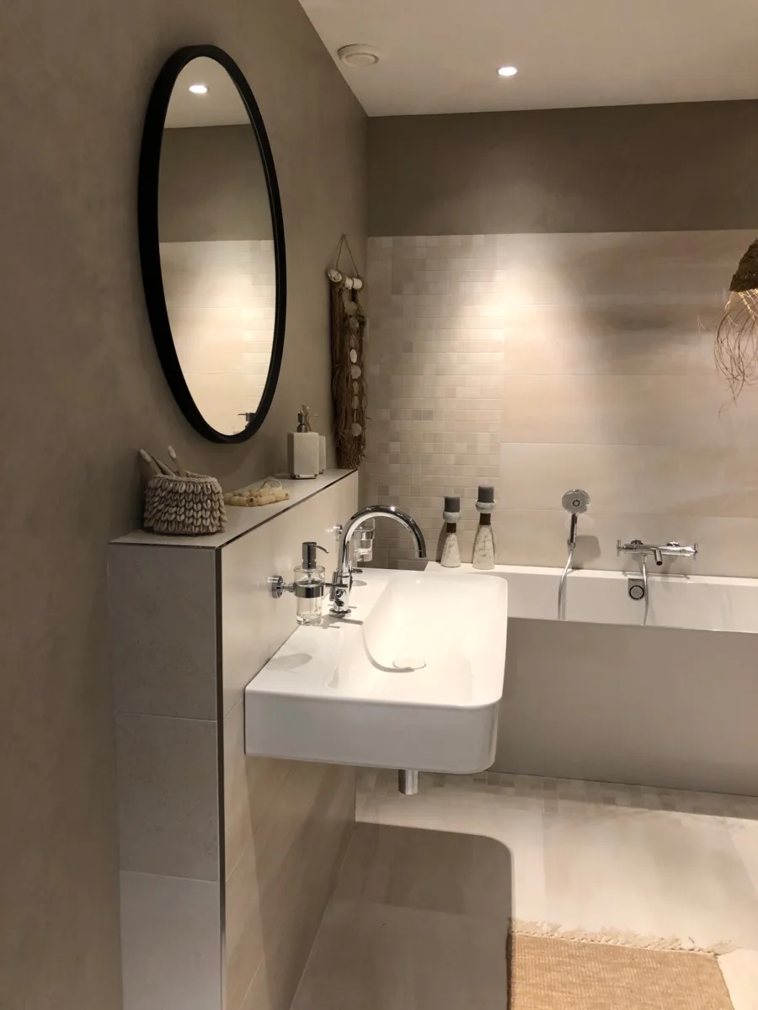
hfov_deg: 49.7
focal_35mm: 28
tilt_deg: -8.5
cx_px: 379
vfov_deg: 63.4
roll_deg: +0.2
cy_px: 505
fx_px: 818
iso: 40
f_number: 1.8
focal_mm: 4
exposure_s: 1/25
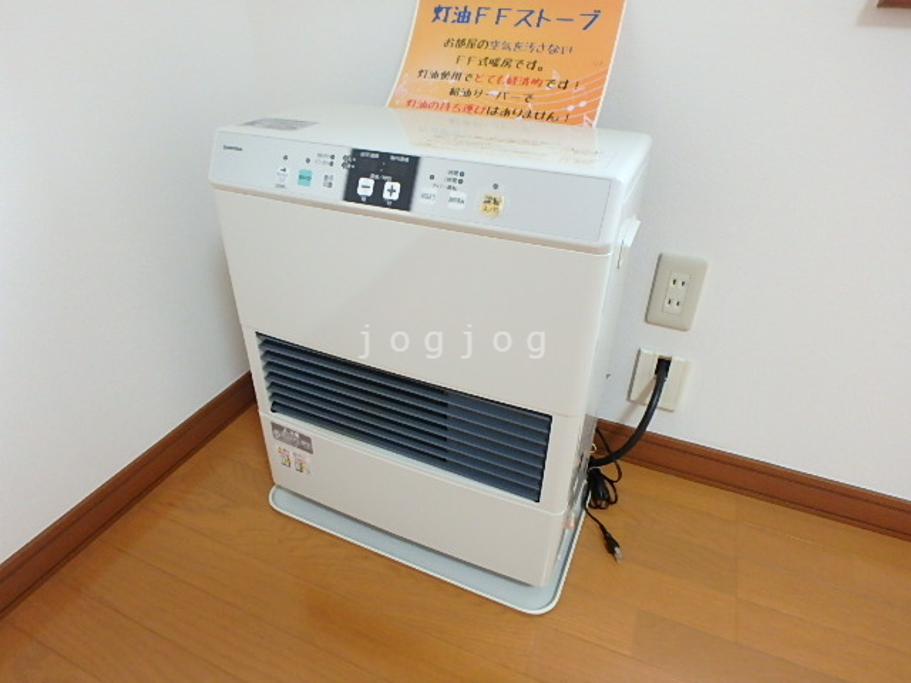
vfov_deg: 63.4
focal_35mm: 21
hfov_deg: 79.0
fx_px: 553
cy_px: 342
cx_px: 456
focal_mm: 3.7
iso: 500
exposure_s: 1/30
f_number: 3.5
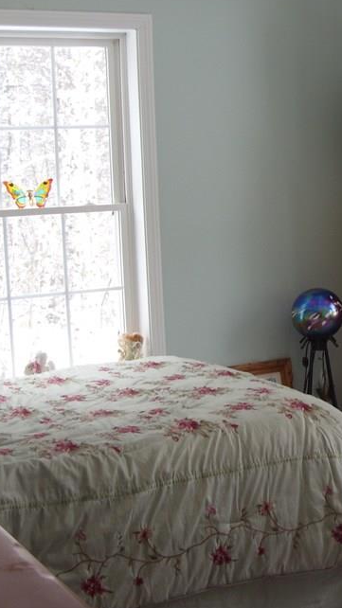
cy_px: 312
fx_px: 1064
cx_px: 352
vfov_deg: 31.9
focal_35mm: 66
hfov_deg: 17.8
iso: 50
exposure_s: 1/35
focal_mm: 6.3
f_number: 2.8
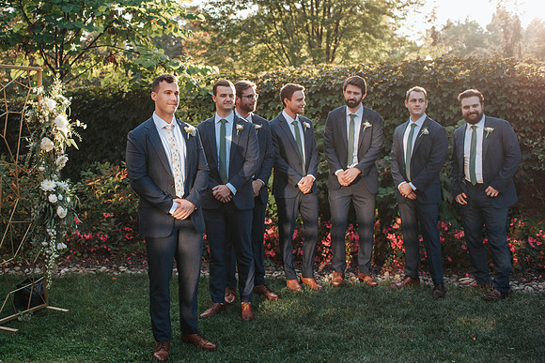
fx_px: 667
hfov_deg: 44.1
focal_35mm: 44
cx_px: 202
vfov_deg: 30.4
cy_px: 135
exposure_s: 1/1000
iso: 800
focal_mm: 35
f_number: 3.2
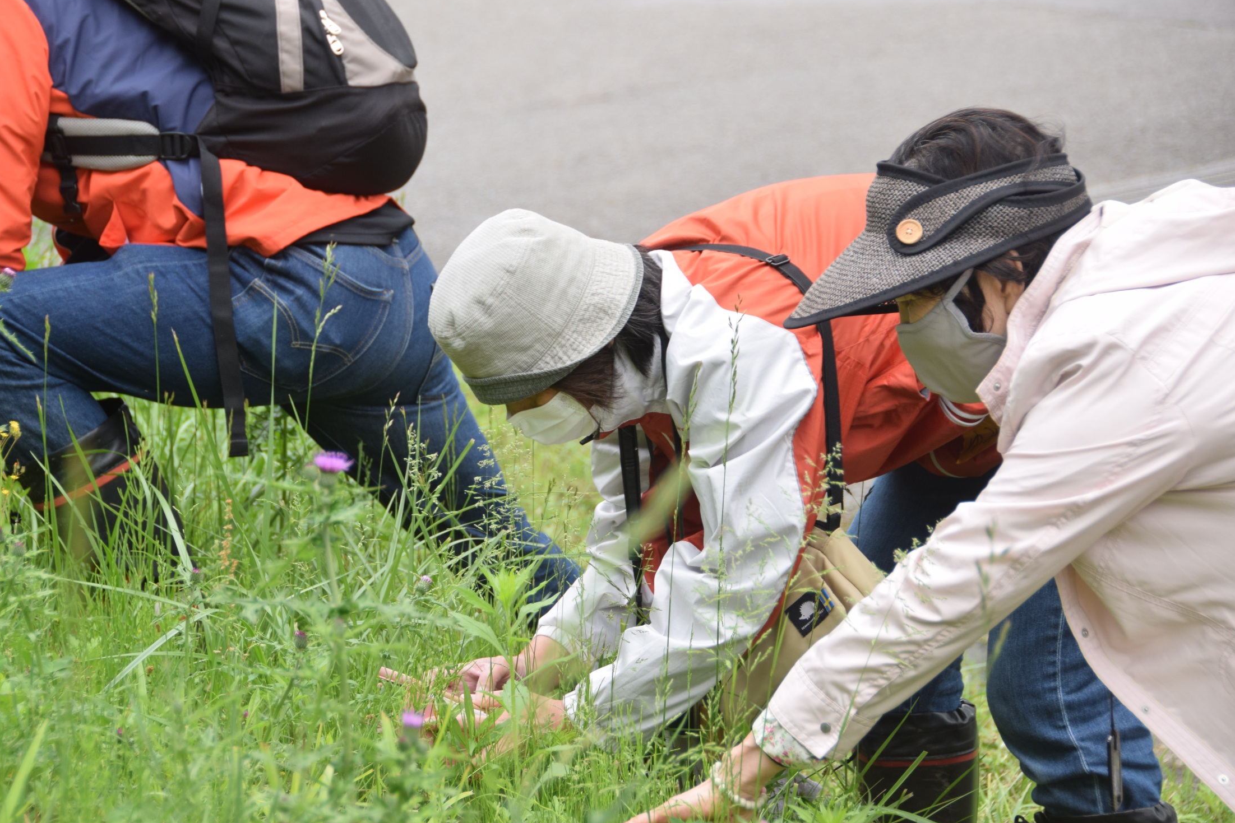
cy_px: 440
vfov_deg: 10.2
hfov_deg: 15.3
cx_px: 589
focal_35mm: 134
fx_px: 4597
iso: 250
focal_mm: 82
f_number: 5
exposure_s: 1/200
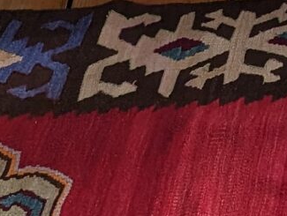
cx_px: 789
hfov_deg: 8.9
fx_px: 1570
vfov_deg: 6.7
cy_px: -547
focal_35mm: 189
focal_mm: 6.9
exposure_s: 1/137
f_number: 1.68
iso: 21
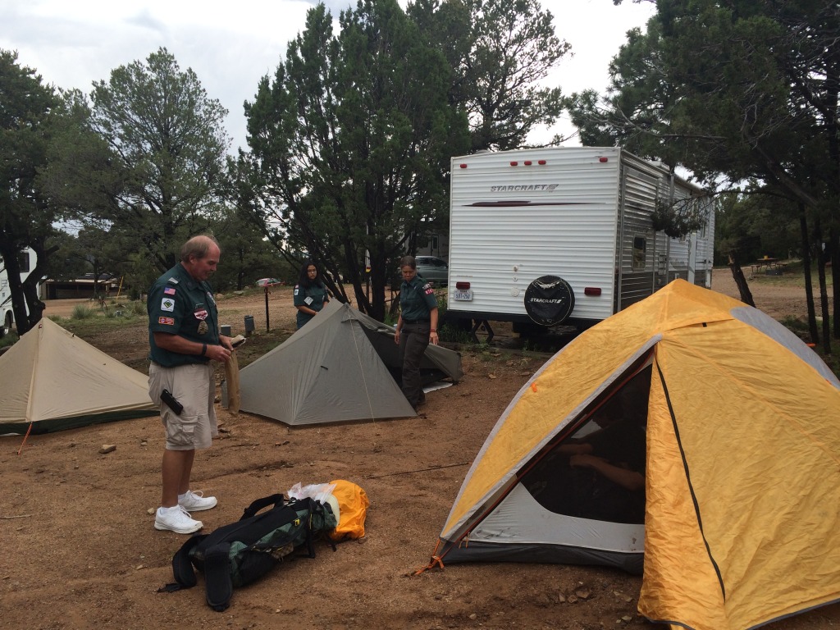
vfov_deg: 48.2
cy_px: 315
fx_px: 704
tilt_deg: -5.4
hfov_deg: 61.7
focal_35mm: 29
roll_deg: +0.0
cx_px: 420
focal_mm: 4.15
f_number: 2.2
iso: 32
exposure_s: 1/313
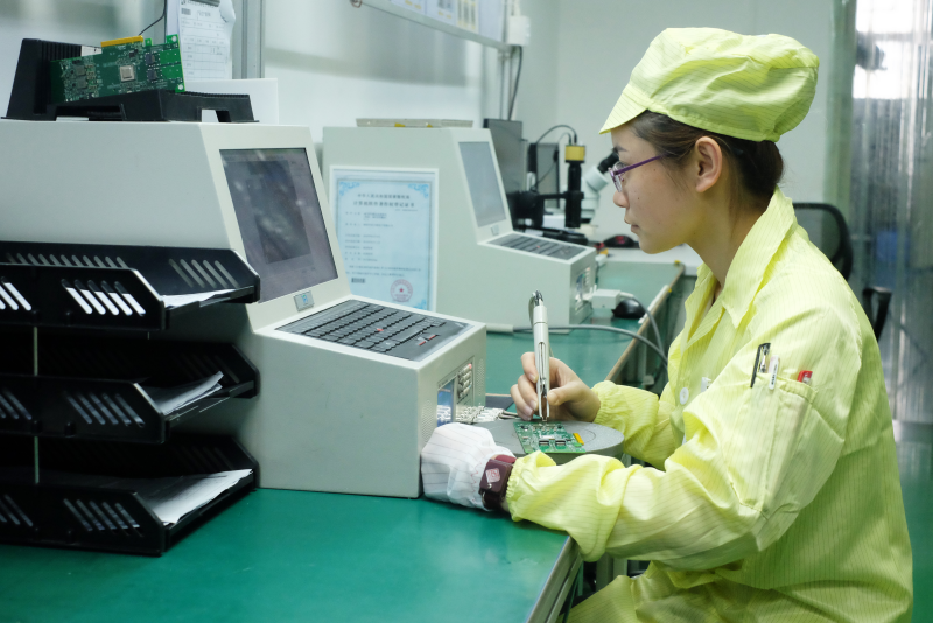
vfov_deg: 25.5
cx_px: 466
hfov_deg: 37.5
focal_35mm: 53
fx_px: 1374
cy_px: 312
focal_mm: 35
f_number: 5
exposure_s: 1/180
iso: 4000
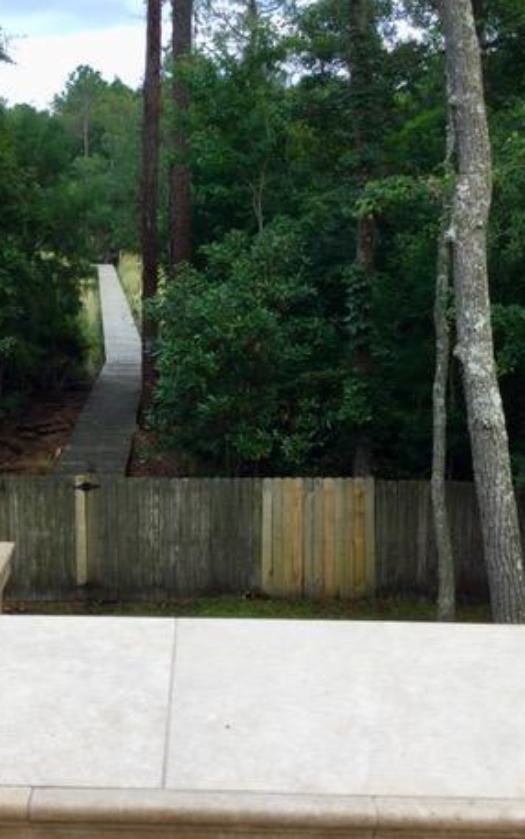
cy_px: 409
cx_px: 178
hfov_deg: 27.9
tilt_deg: -13.1
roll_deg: -0.9
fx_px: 1052
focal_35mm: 46
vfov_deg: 43.5
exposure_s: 1/120
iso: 25
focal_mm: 3.3
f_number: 2.4
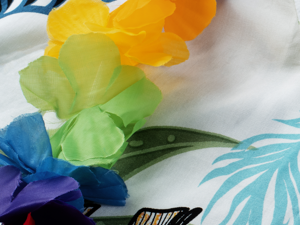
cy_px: 121
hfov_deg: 10.3
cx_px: 465
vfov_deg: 8.1
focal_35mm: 184
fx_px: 1595
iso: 160
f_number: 6.3
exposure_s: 1/100
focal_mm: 50
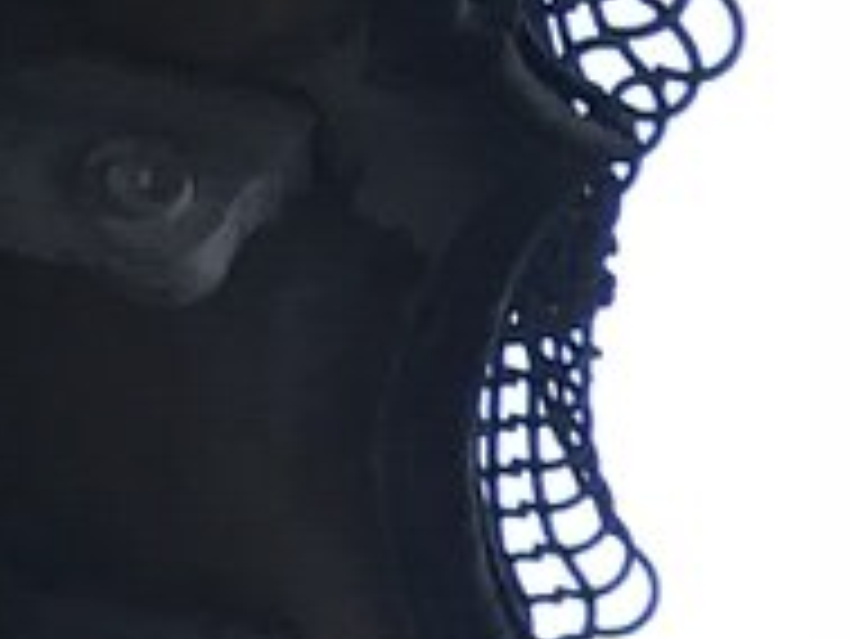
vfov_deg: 6.3
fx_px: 5234
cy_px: 2056
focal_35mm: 213
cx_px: 3220
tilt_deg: +13.7
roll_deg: +1.4
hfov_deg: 7.2
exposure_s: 1/357
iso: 20
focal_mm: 3.99
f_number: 1.8
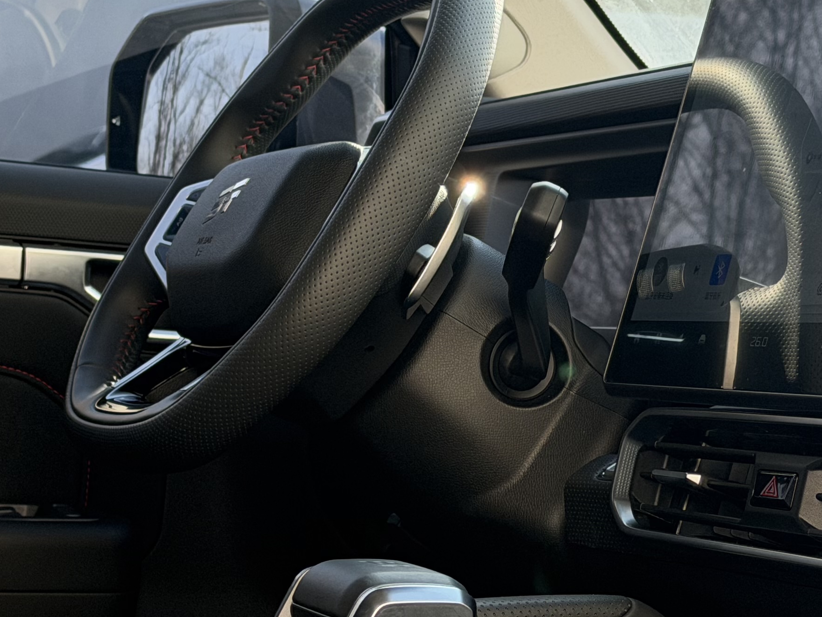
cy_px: 268
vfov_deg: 13.5
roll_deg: -1.1
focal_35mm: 110
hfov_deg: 17.8
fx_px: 2613
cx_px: 530
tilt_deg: +1.2
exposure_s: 1/487
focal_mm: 6.76
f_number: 1.78
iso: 80
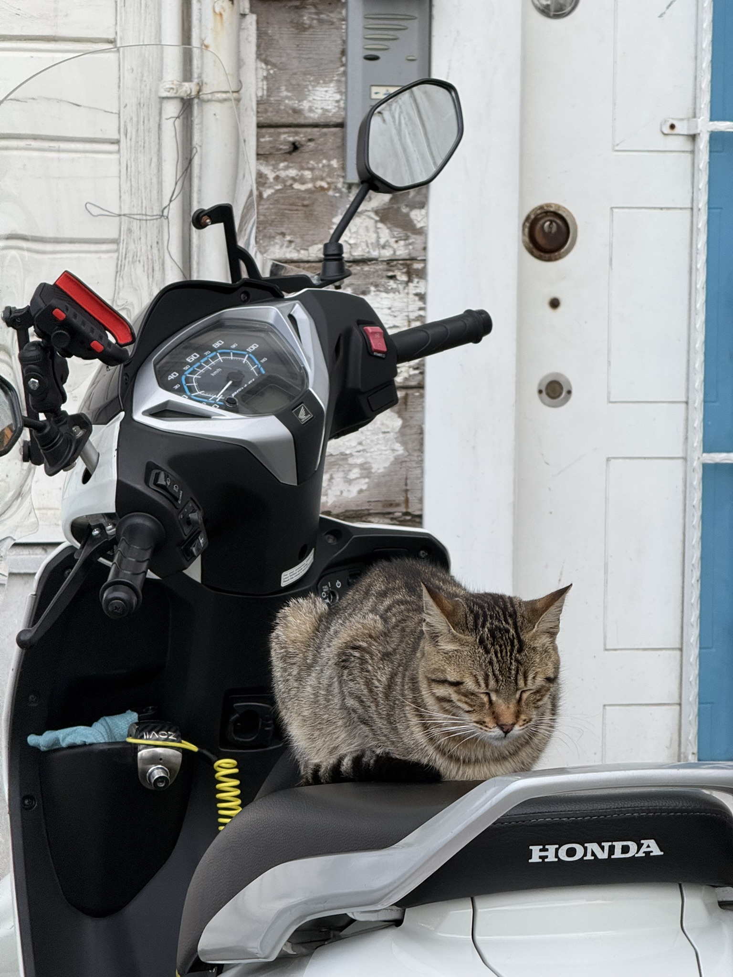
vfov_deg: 16.4
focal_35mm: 120
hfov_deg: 12.3
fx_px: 3388
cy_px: 488
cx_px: 366
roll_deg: +0.0
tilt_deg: -3.5
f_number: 2.8
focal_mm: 15.66
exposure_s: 1/99
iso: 80
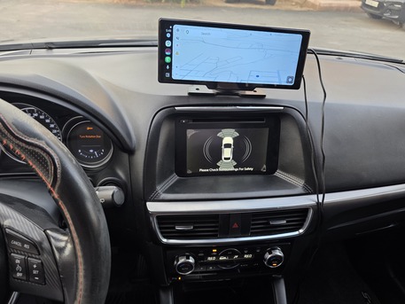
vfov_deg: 58.9
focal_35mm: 23
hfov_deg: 73.9
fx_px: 269
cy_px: 152
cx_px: 202
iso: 100
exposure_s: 1/64.9
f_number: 1.7
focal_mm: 6.3
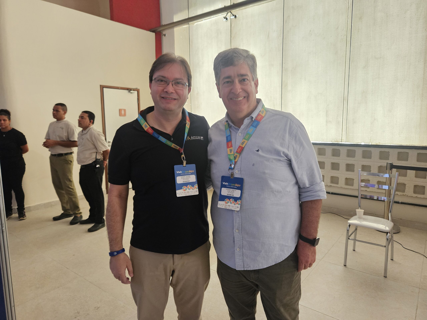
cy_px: 160
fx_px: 284
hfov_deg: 73.9
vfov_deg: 58.9
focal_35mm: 23
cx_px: 214
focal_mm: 5.4
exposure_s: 1/240
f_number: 1.8
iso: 500
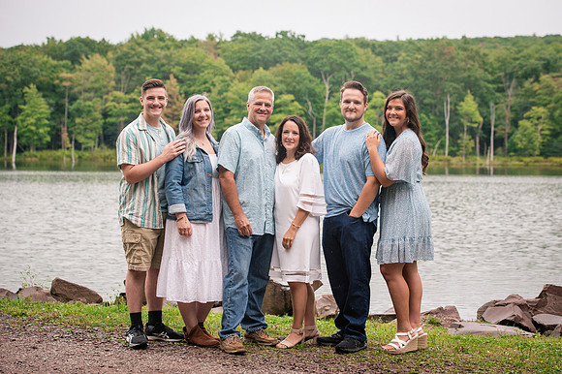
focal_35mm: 75
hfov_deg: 26.9
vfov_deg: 18.1
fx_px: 1176
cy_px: 186
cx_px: 301
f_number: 4.5
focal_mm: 70
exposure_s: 1/800
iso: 800
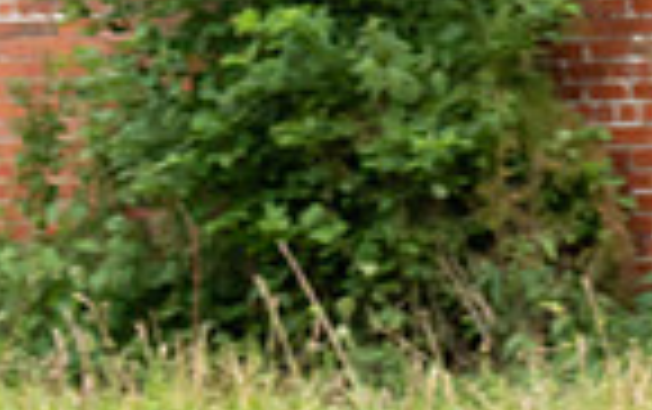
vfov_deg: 2.9
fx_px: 8201
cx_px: -76
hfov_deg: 4.5
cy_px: 70
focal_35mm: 461
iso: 1000
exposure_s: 1/640
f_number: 3.2
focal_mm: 80
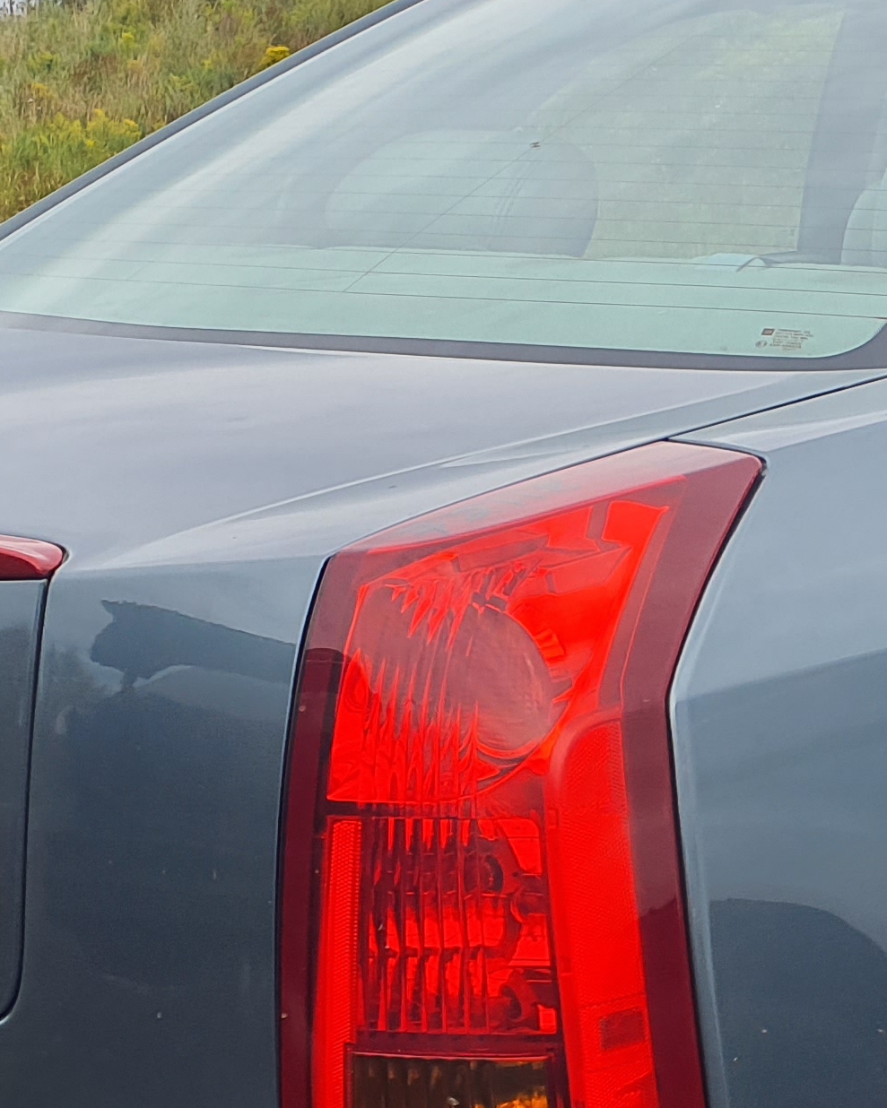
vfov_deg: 21.6
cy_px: 751
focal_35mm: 88
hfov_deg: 16.9
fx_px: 2887
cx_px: 995
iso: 40
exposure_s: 1/1132
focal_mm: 3.58
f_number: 1.9
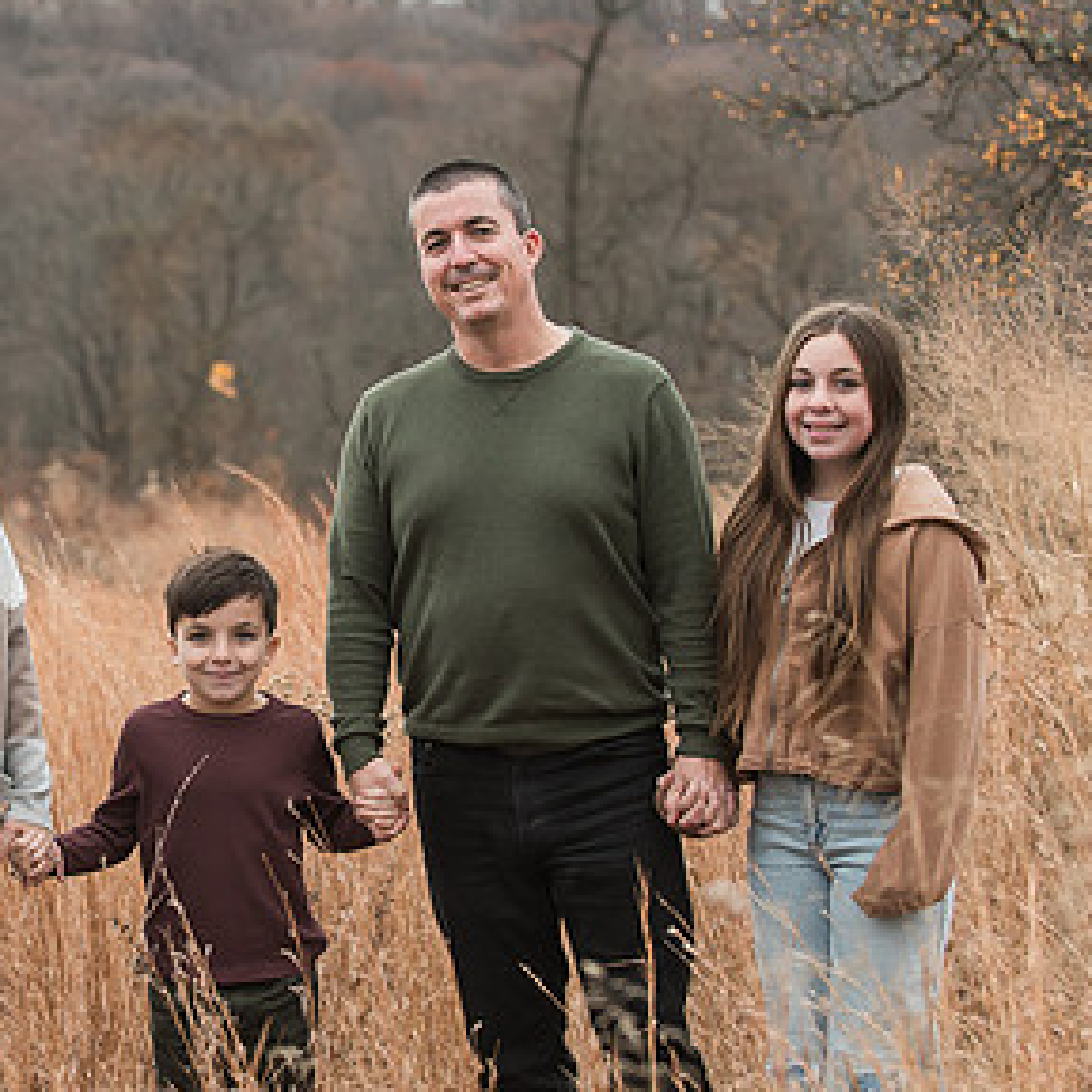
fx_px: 4426
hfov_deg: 14.0
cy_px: 544
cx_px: 181
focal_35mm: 124
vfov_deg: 14.1
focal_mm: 70
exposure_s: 1/320
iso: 800
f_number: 4
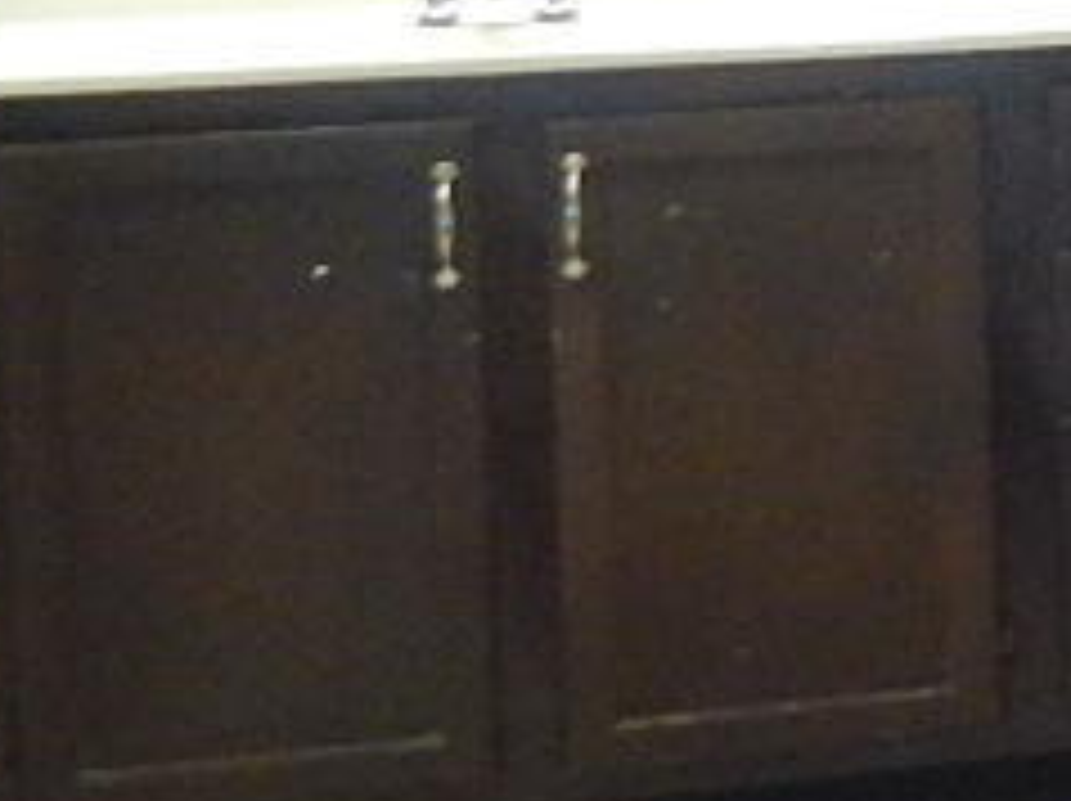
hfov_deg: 9.7
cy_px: -176
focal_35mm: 148
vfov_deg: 9.9
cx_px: 3388
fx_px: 4574
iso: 280
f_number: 3
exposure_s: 1/30
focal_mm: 4
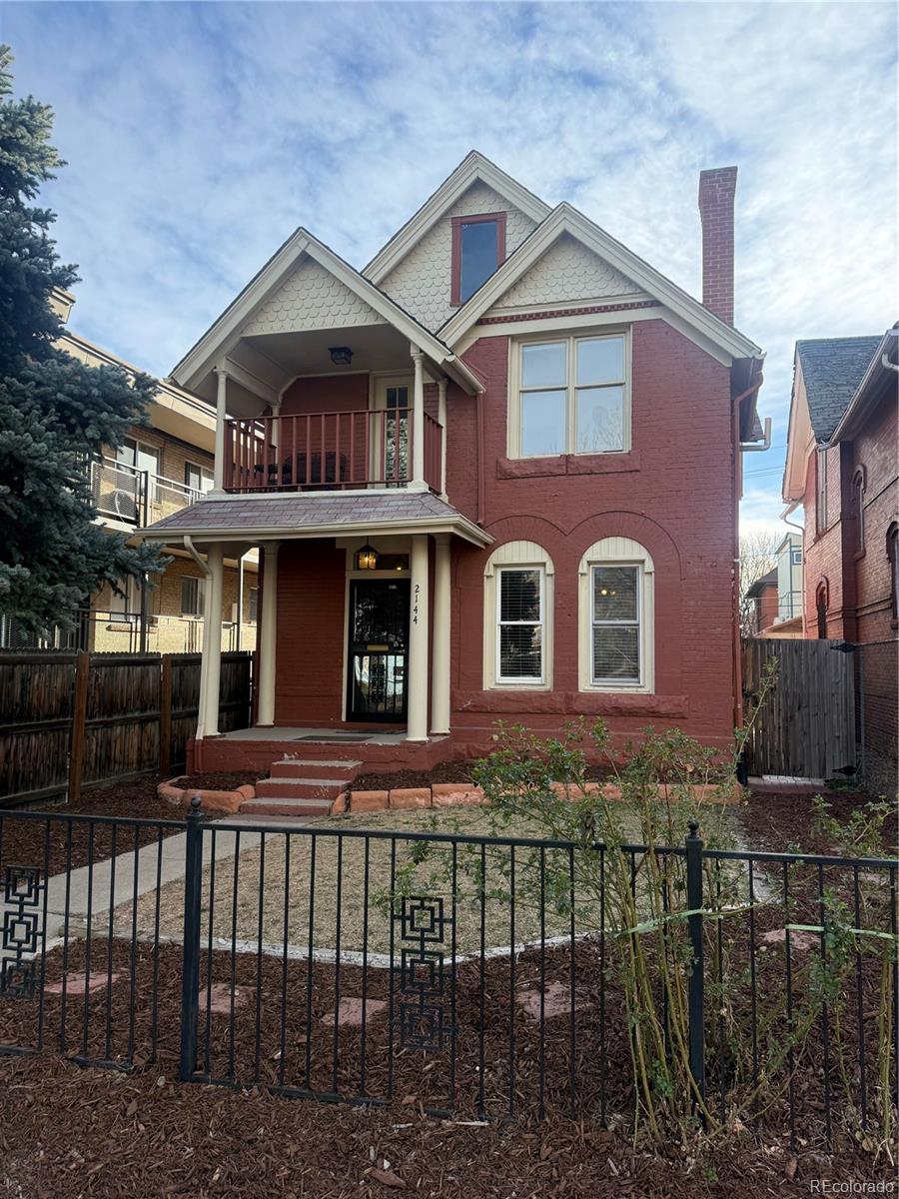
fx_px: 831
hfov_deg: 56.8
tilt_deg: +3.7
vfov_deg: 71.6
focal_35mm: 24
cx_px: 450
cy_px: 600
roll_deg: +0.8
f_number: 1.78
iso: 100
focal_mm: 6.76
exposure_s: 1/1770
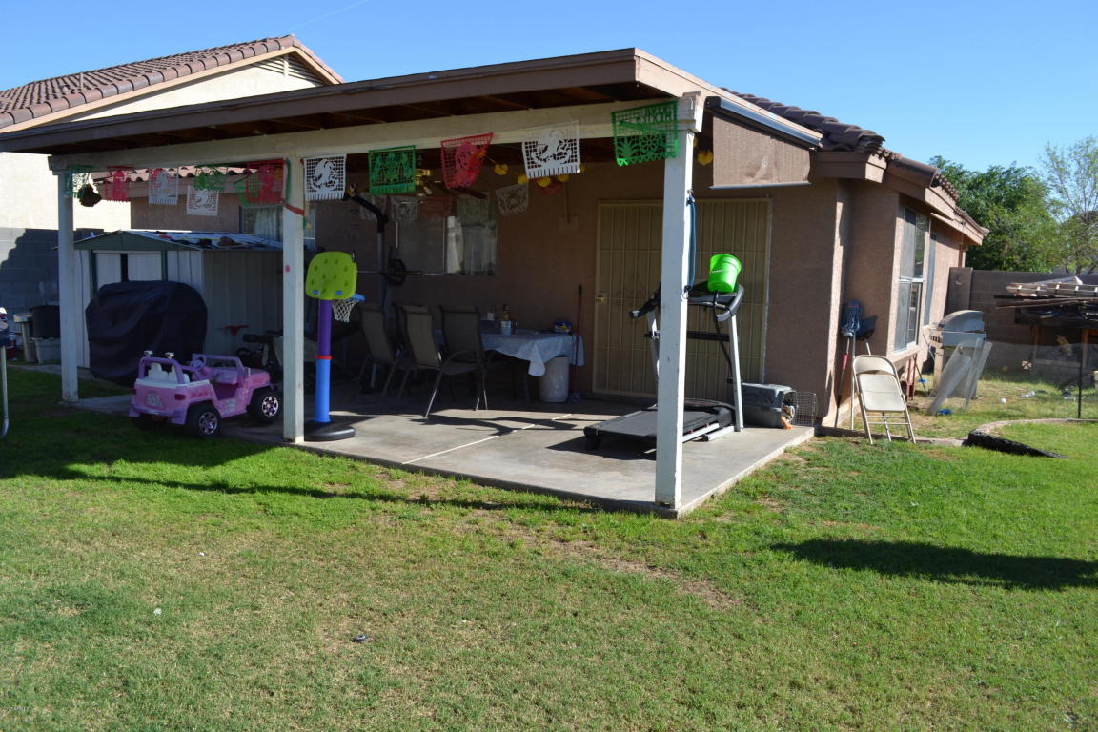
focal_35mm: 27
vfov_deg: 47.9
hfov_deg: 67.4
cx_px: 549
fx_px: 823
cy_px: 366
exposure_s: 1/200
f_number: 7.1
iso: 100
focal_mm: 18
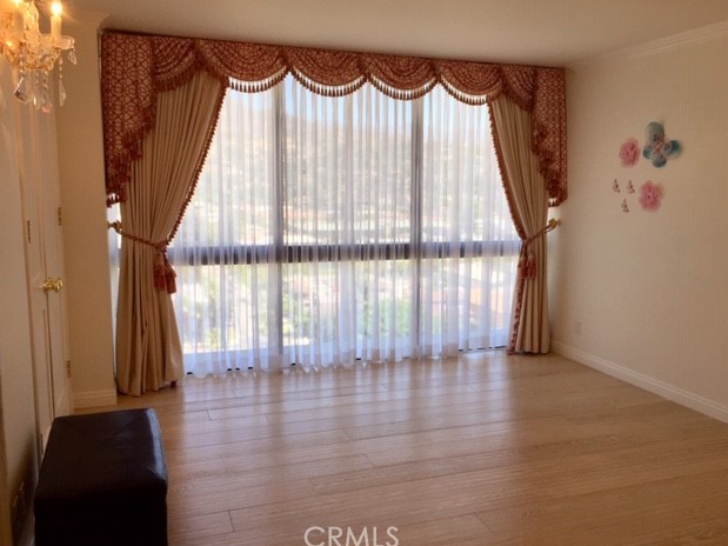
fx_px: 631
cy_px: 272
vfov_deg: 46.8
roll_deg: -1.0
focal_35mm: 30
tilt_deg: -6.3
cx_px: 374
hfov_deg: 60.0
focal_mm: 4.15
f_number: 2.2
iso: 32
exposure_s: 1/231
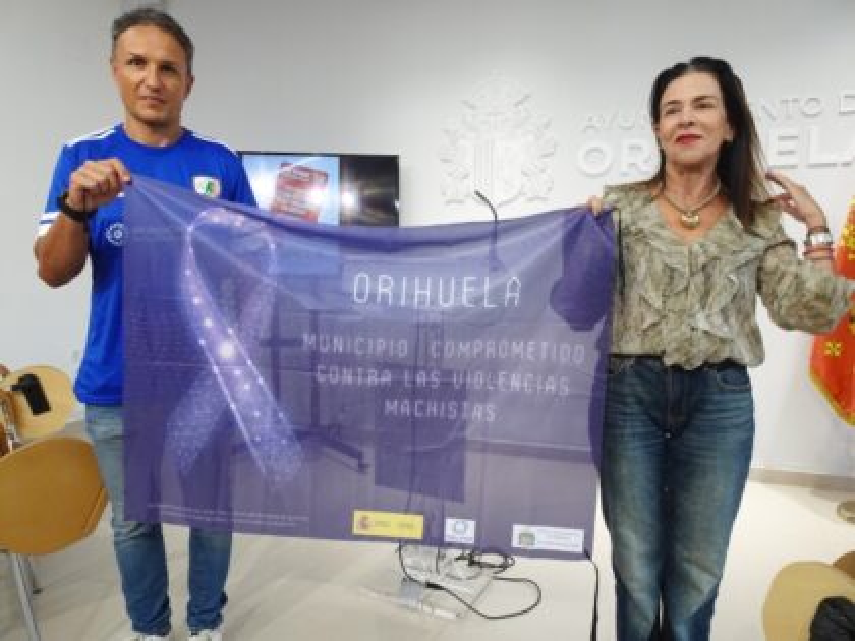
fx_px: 593
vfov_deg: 56.8
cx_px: 428
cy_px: 320
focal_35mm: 24
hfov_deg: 71.6
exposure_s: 1/80
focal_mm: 4.25
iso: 200
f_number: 3.5
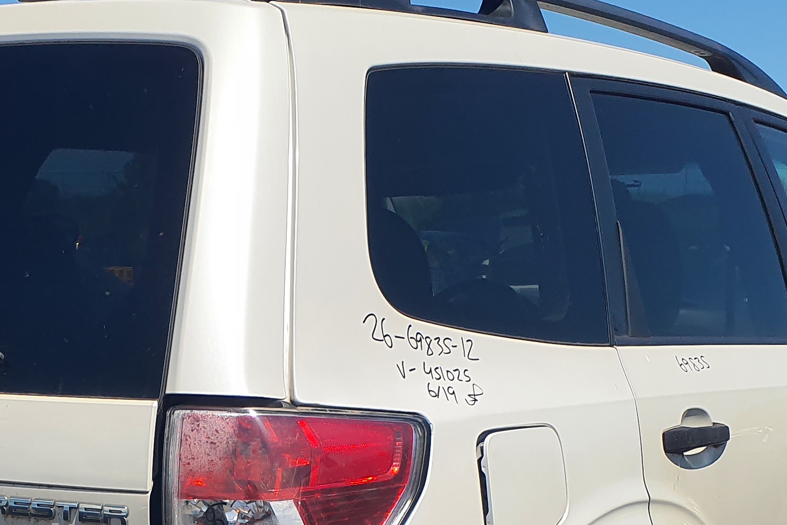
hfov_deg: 28.8
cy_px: 560
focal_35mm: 69
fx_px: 1508
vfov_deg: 19.0
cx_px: 188
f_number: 1.9
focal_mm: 3.58
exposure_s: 1/3376
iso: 40
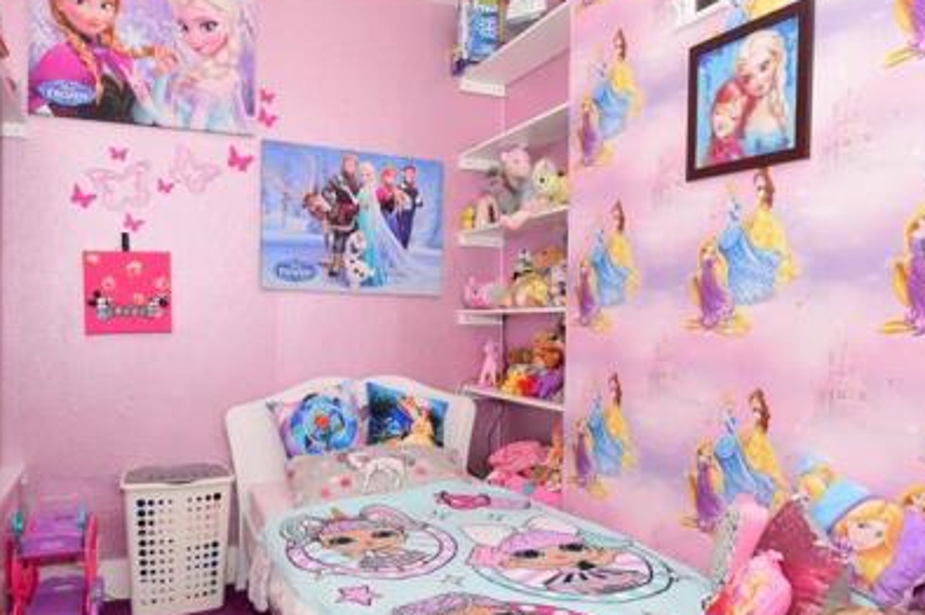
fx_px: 642
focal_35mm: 25
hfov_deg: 71.4
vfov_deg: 51.2
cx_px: 416
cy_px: 330
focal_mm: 10
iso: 400
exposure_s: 1/60
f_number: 6.3
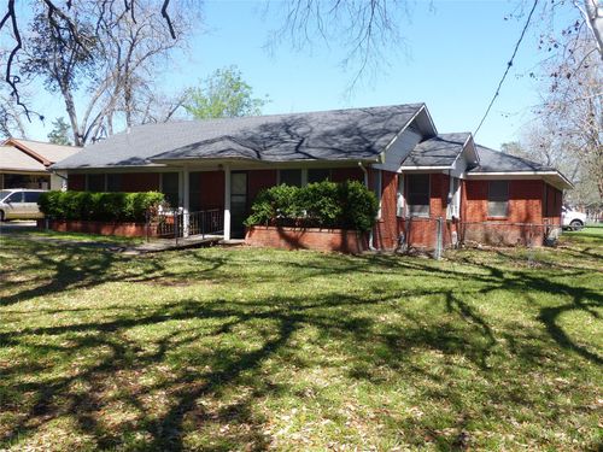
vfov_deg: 45.4
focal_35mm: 31
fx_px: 540
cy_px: 226
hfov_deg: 58.4
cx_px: 302
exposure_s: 1/500
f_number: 4
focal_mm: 5.6
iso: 100
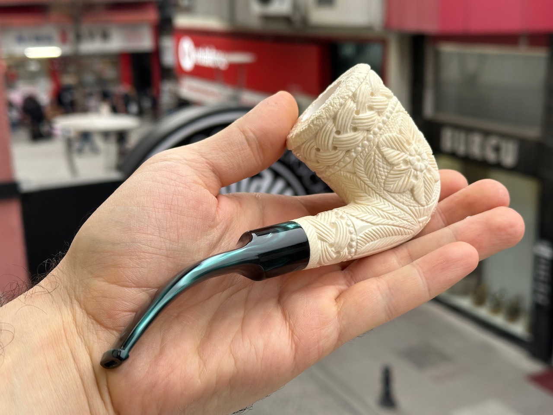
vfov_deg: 30.3
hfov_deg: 39.7
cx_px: 276
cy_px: 208
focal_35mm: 48
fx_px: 767
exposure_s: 1/206
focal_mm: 6.86
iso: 50
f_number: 1.78
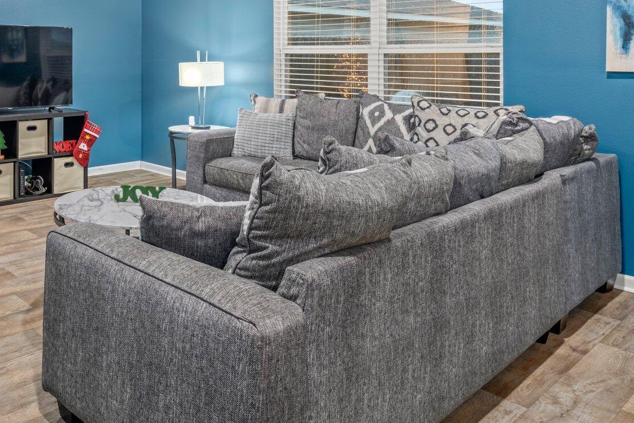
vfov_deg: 37.8
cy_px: 59
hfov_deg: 52.6
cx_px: 106
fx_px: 581
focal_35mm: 33
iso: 500
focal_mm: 18
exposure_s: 1.3
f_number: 10
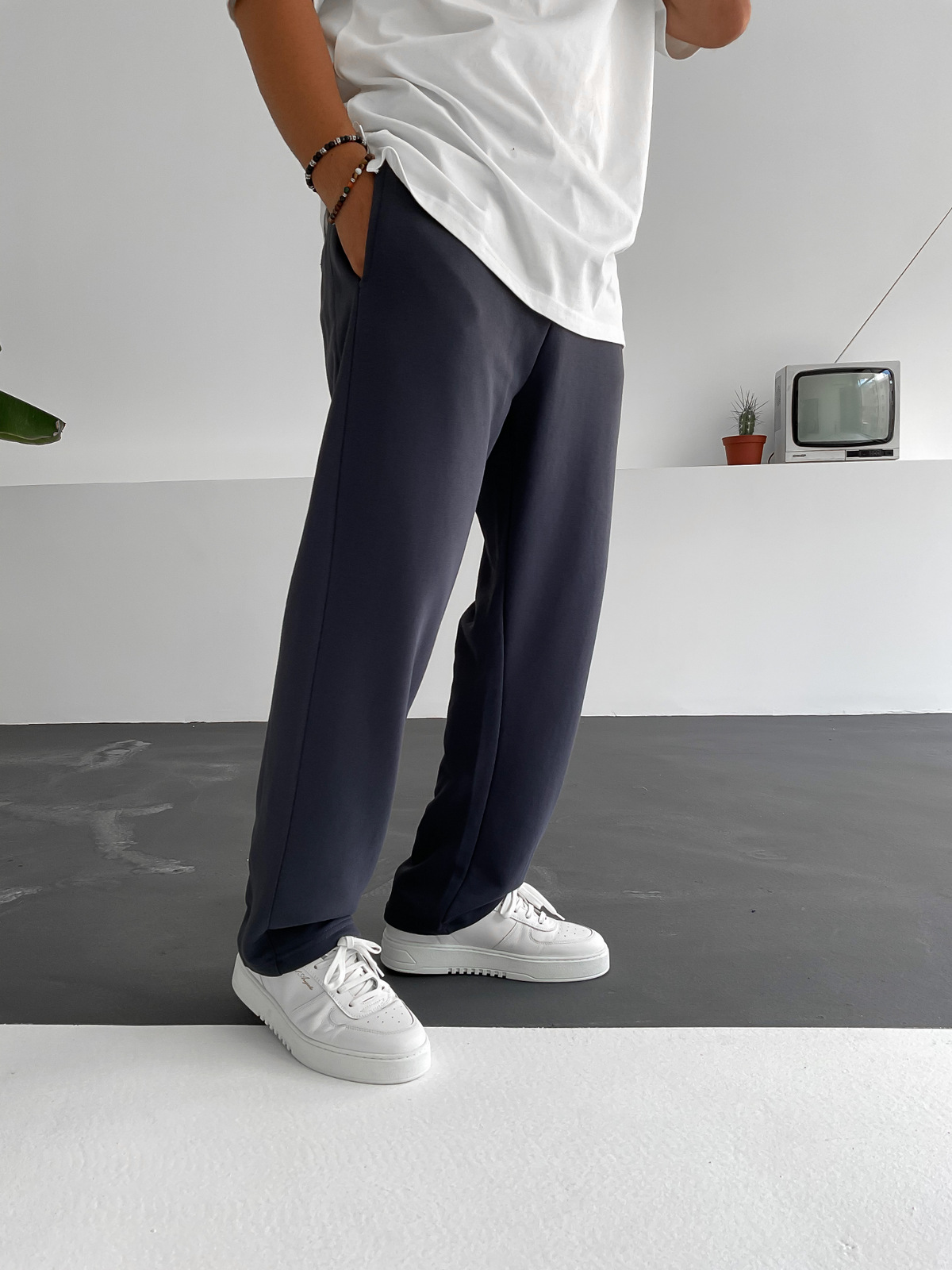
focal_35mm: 29
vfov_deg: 61.7
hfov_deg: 48.2
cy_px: 635
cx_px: 476
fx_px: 1063
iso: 32
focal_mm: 3
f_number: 1.8
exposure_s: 1/120
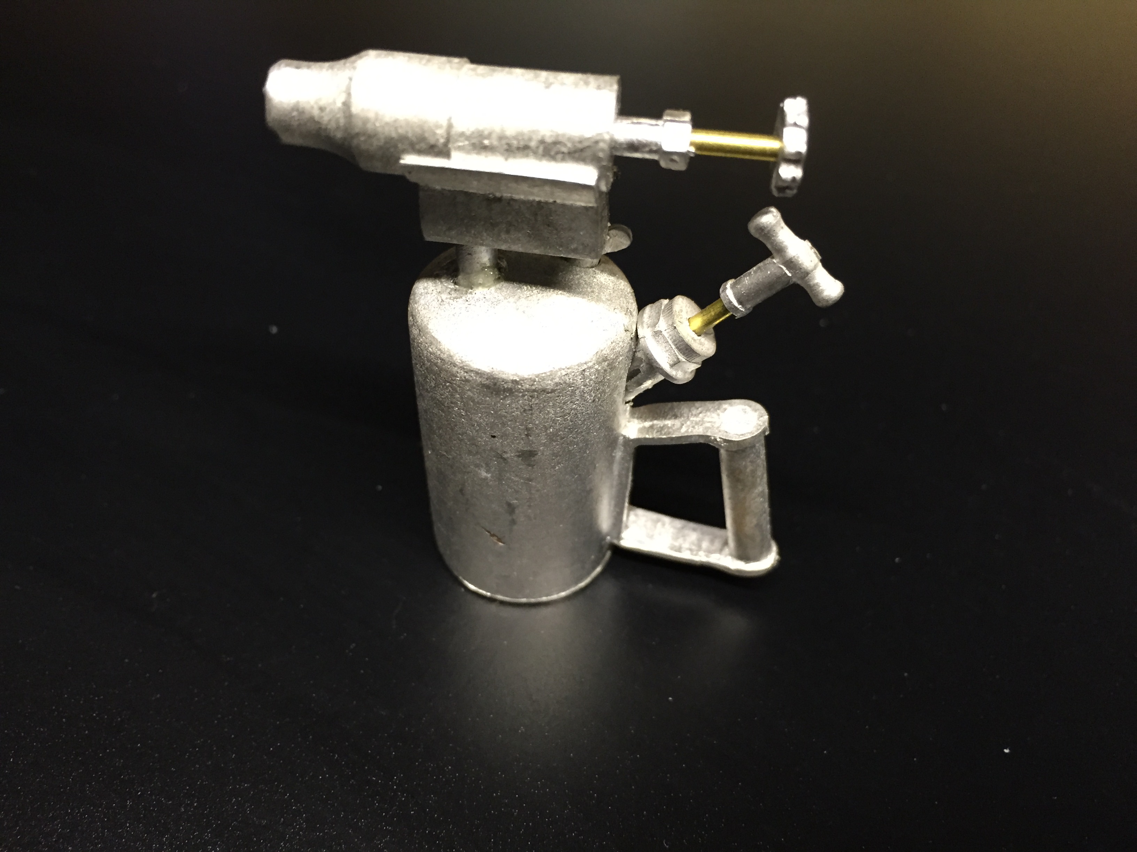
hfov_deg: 61.7
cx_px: 568
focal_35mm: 29
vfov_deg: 48.2
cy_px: 426
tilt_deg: -46.4
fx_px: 953
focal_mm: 4.15
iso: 250
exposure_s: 1/24
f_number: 2.2
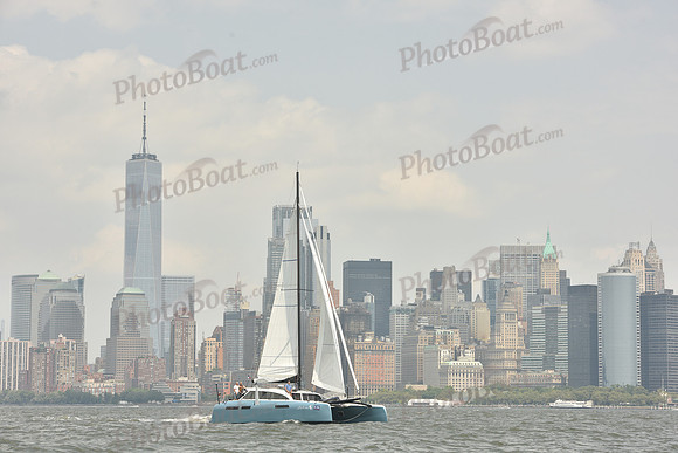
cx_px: 339
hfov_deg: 21.5
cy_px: 226
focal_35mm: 95
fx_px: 1790
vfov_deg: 14.4
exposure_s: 1/800
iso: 250
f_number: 9
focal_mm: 95
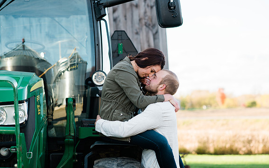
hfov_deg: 22.8
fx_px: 667
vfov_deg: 14.4
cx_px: 134
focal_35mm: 91
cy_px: 78
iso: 200
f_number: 3.2
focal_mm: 85
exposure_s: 1/640
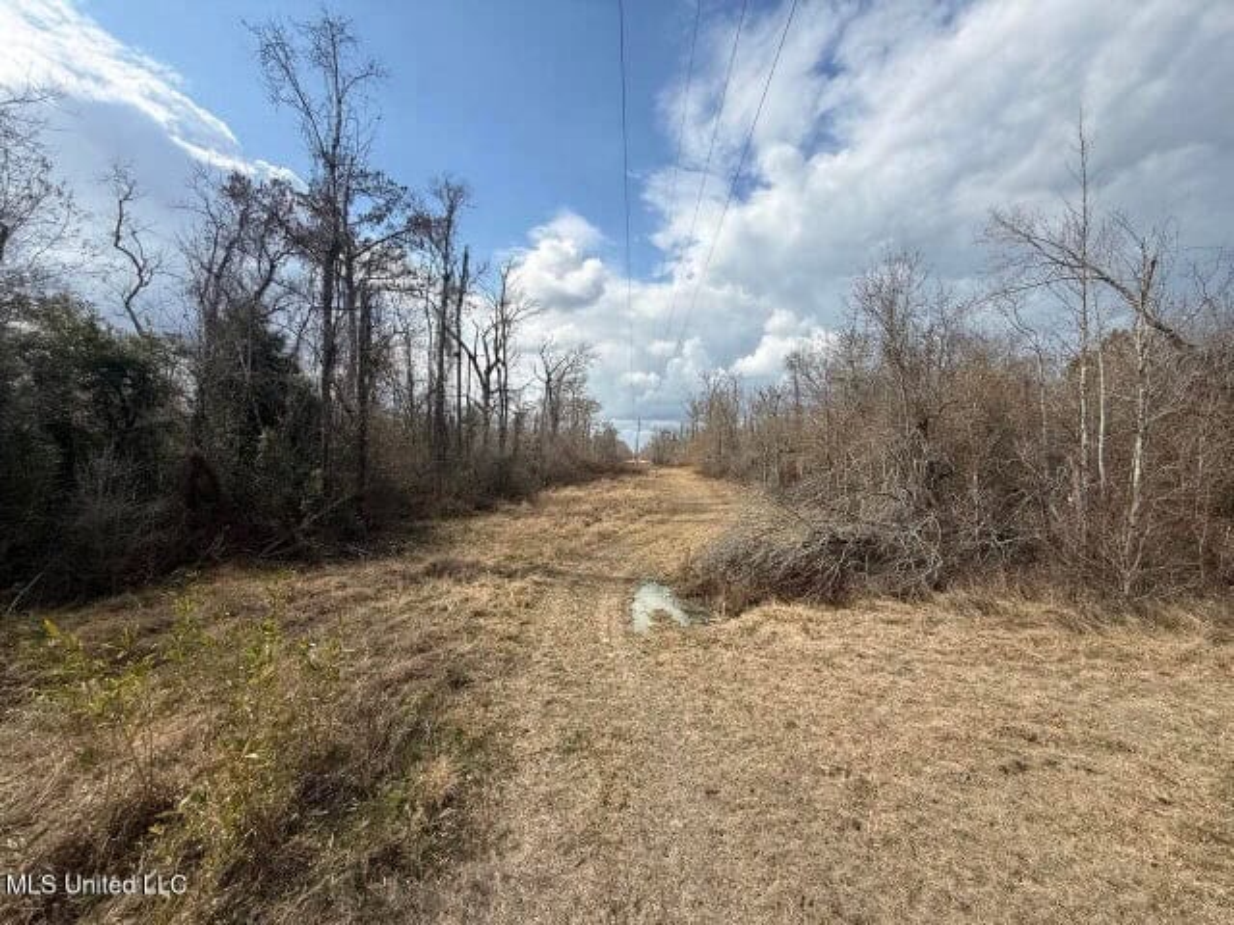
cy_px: 462
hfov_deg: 102.1
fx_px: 499
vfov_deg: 85.7
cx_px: 617
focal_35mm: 14
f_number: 2.2
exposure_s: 1/2506
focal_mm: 2.2
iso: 50
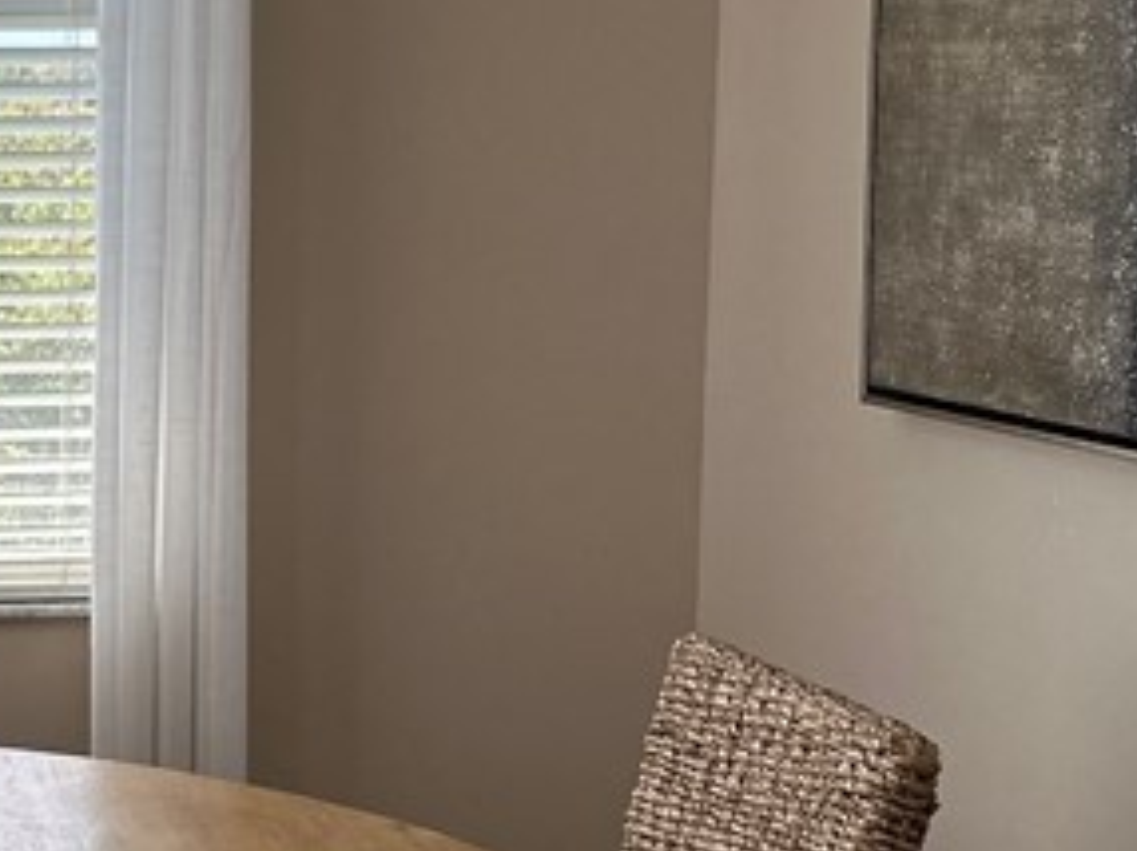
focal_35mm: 86
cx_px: -250
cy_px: 346
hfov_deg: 21.1
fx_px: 2822
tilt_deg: -6.1
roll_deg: -0.1
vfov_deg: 17.1
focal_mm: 6.86
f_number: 1.78
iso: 80
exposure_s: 1/623
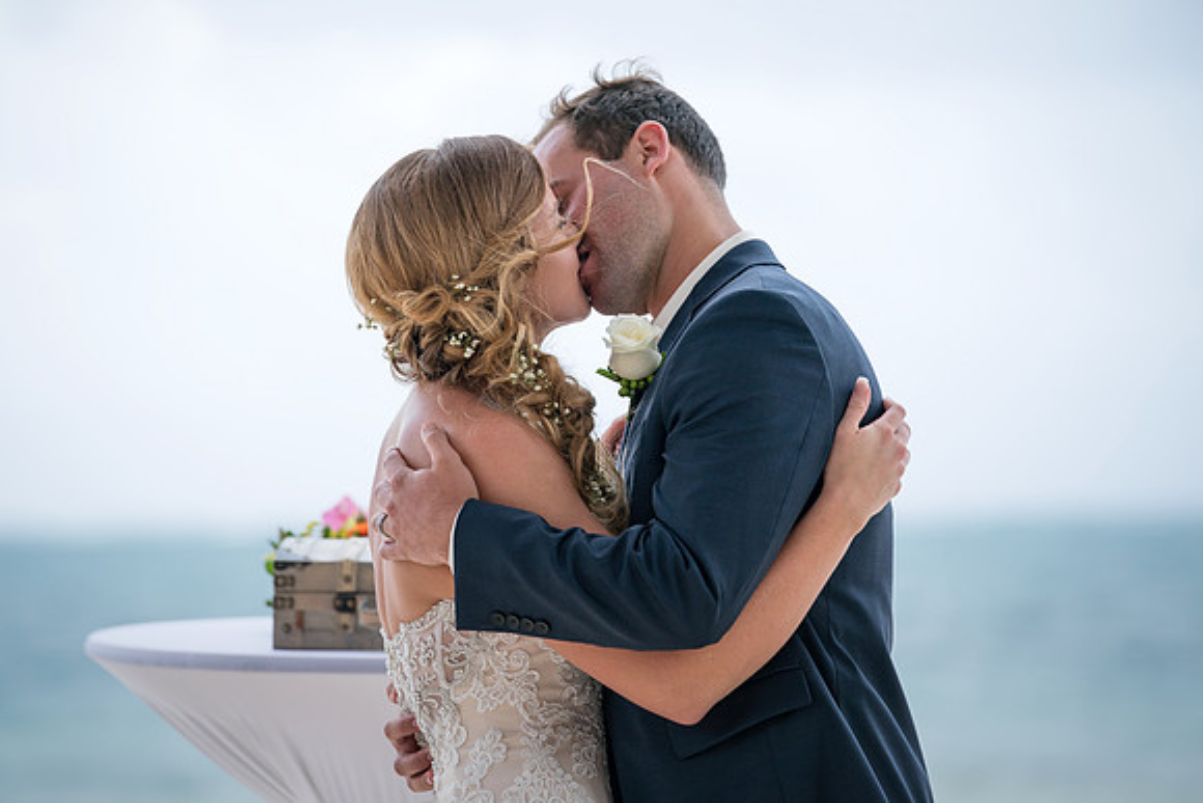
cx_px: 602
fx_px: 6250
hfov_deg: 11.0
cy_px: 402
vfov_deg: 7.3
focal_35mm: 187
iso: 100
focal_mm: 187
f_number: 4
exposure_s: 1/400
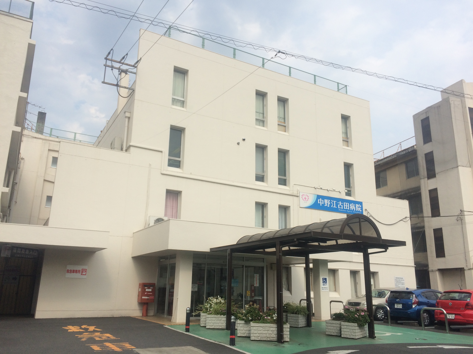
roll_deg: -0.1
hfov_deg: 61.7
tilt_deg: +15.5
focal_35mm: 29
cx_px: 236
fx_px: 396
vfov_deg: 48.2
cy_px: 177
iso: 32
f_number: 2.2
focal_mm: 4.15
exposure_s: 1/1642
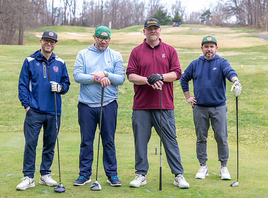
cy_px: 101
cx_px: 152
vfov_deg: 18.2
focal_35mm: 80
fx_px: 618
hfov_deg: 24.4
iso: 1600
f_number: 5
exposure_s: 1/500
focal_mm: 72
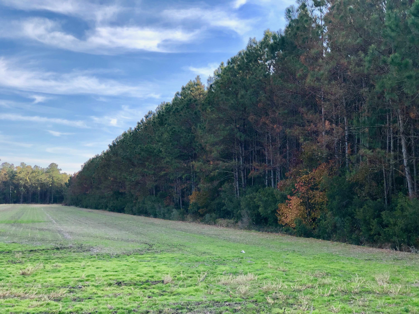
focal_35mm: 57
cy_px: 157
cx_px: 210
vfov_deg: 25.7
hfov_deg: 33.8
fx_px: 690
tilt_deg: +2.1
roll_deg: +1.0
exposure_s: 1/414
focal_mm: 6.6
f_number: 2.8
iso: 20
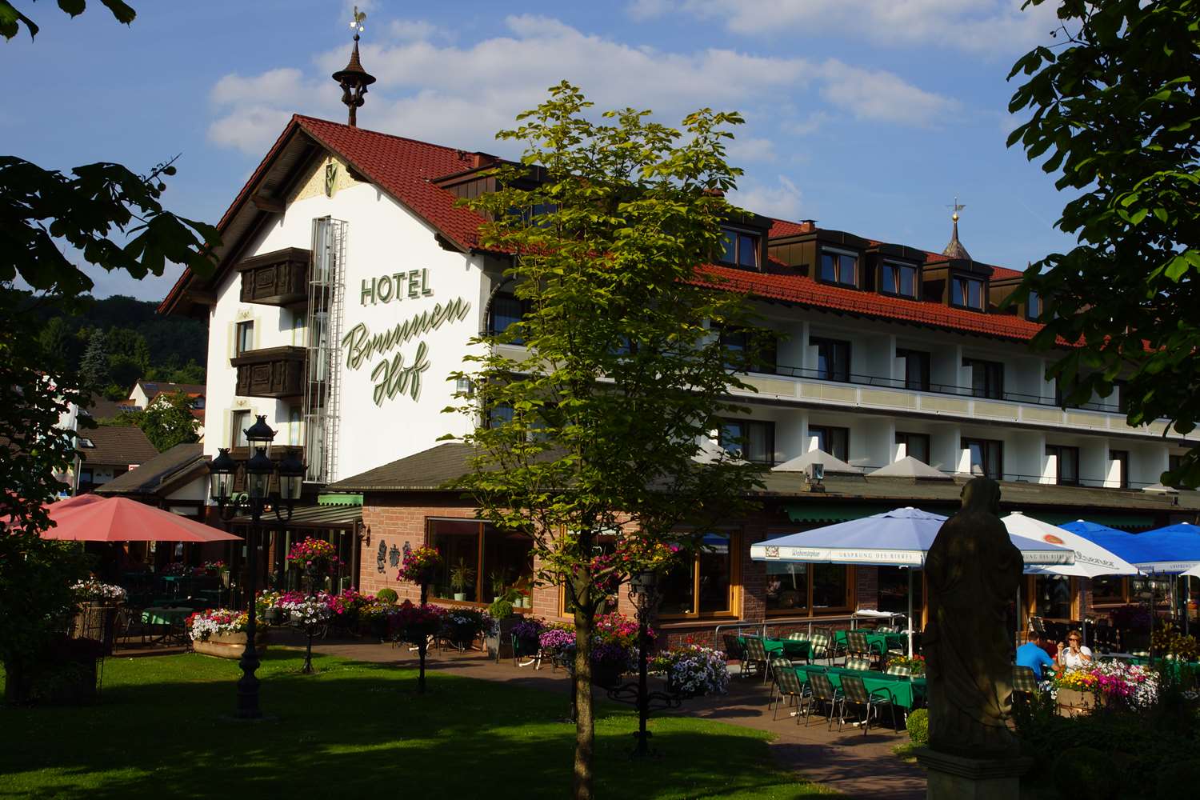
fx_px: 1400
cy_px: 400
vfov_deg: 31.9
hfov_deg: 46.4
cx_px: 600
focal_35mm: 42
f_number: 13
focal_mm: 28
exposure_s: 1/100
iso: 100
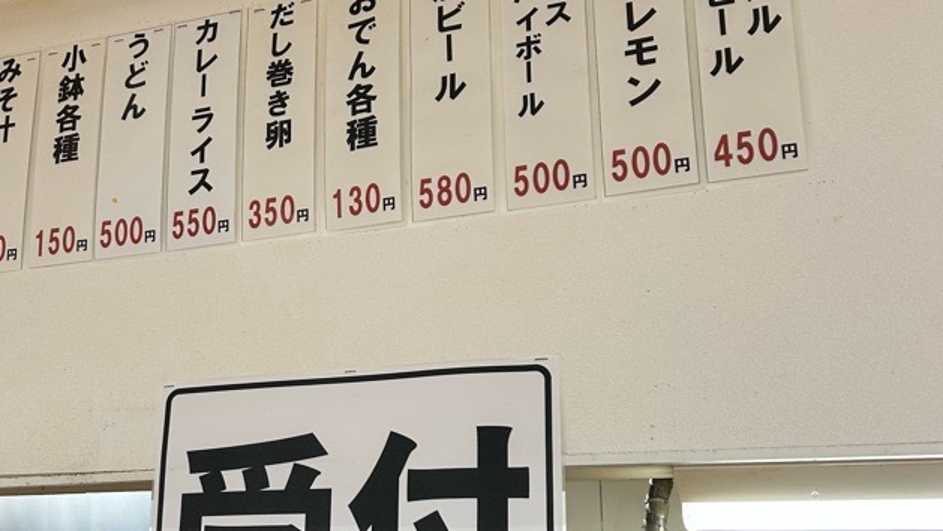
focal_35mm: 36
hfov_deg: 54.6
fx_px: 900
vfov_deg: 32.8
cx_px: 346
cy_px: 297
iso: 80
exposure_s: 1/120
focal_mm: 5.7
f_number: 1.5
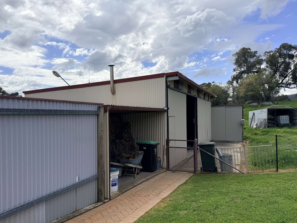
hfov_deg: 67.3
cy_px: 120
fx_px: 223
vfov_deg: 53.0
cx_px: 141
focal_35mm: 26
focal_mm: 6.76
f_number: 1.78
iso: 80
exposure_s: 1/6711
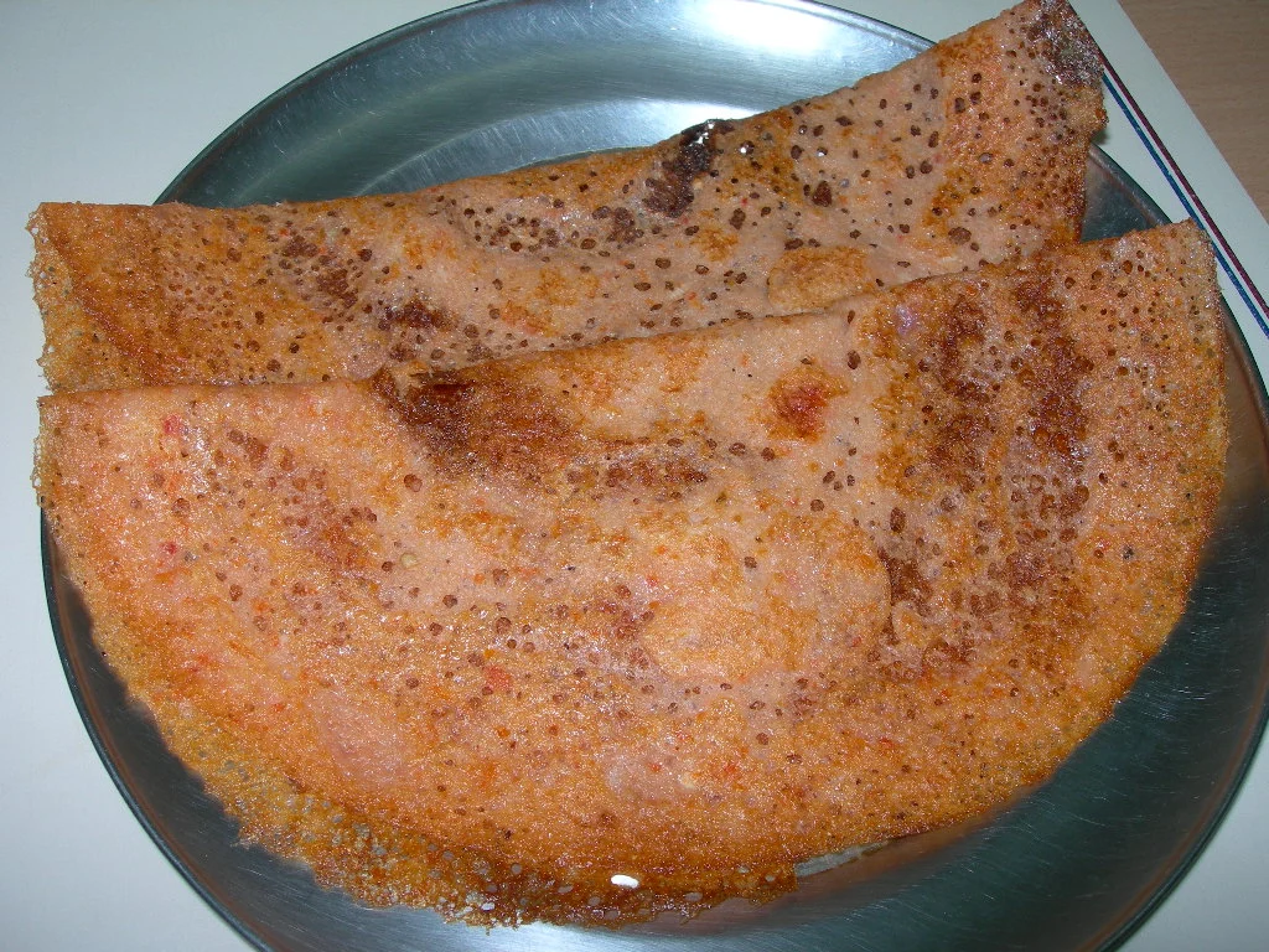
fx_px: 1393
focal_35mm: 38
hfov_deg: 49.0
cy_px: 476
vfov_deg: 37.7
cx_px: 634
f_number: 4.8
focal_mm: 7.8
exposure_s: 1/60.1
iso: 50
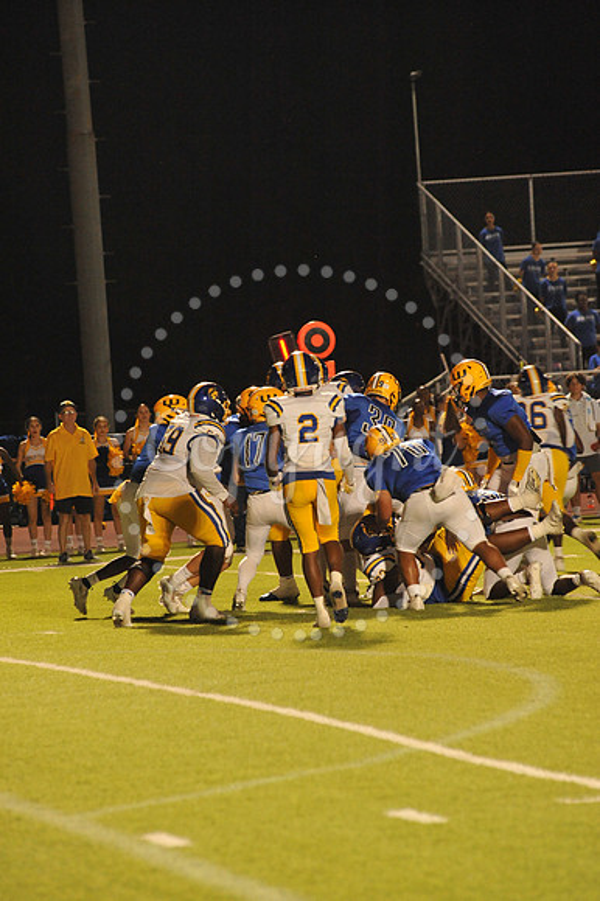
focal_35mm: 200
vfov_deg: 10.3
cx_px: 300
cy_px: 450
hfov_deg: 6.9
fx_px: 5006
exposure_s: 1/200
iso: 5000
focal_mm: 200
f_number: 5.6
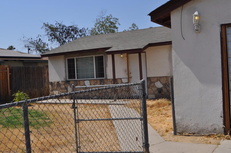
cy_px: 67
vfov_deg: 32.5
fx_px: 263
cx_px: 127
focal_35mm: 41
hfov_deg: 47.4
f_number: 10
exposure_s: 1/400
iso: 200
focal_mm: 24
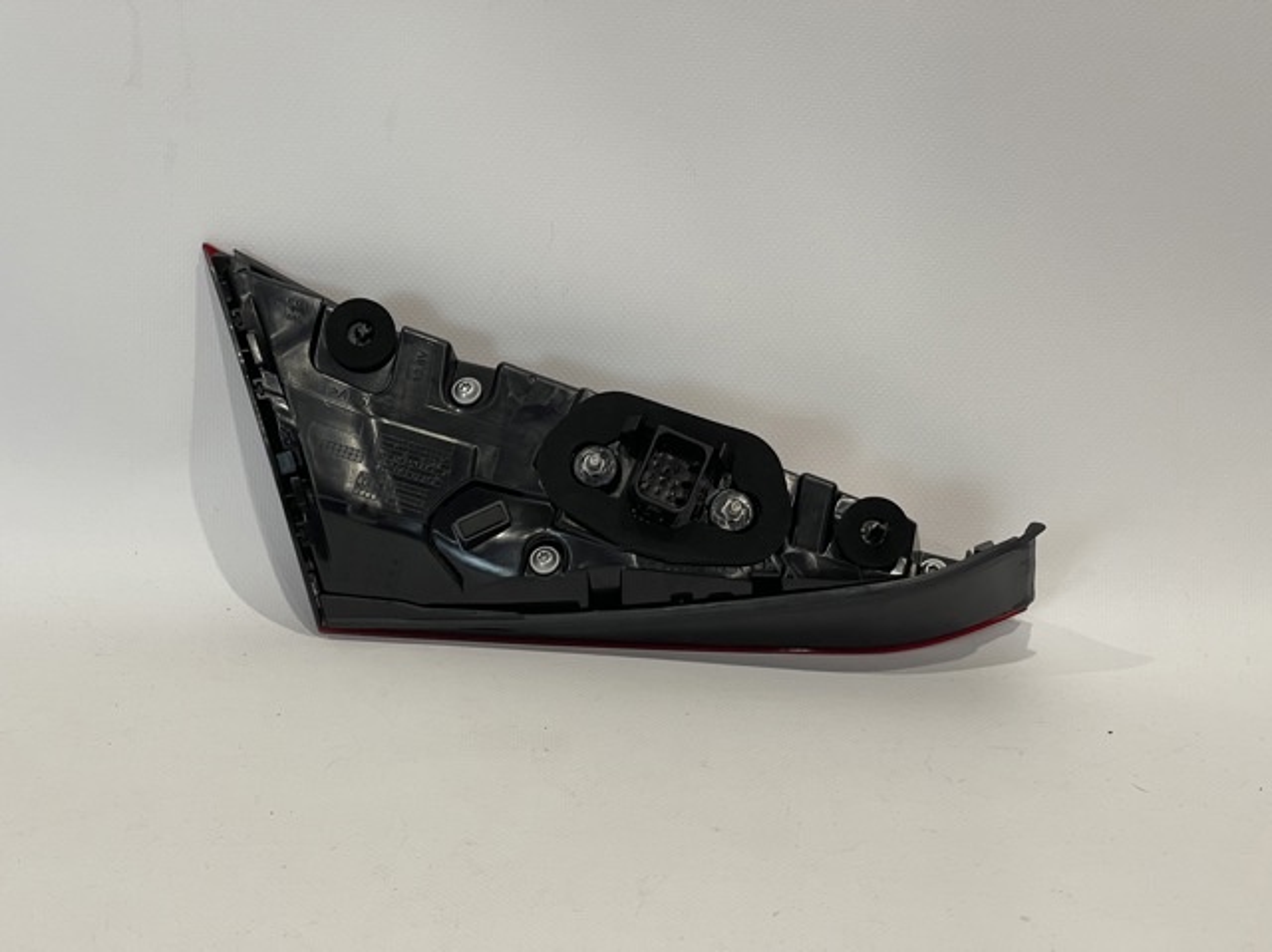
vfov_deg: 22.9
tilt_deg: -22.8
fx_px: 2350
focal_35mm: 64
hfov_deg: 30.3
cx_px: 636
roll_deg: -3.9
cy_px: 476
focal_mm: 7.5
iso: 160
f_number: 2.2
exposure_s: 1/50
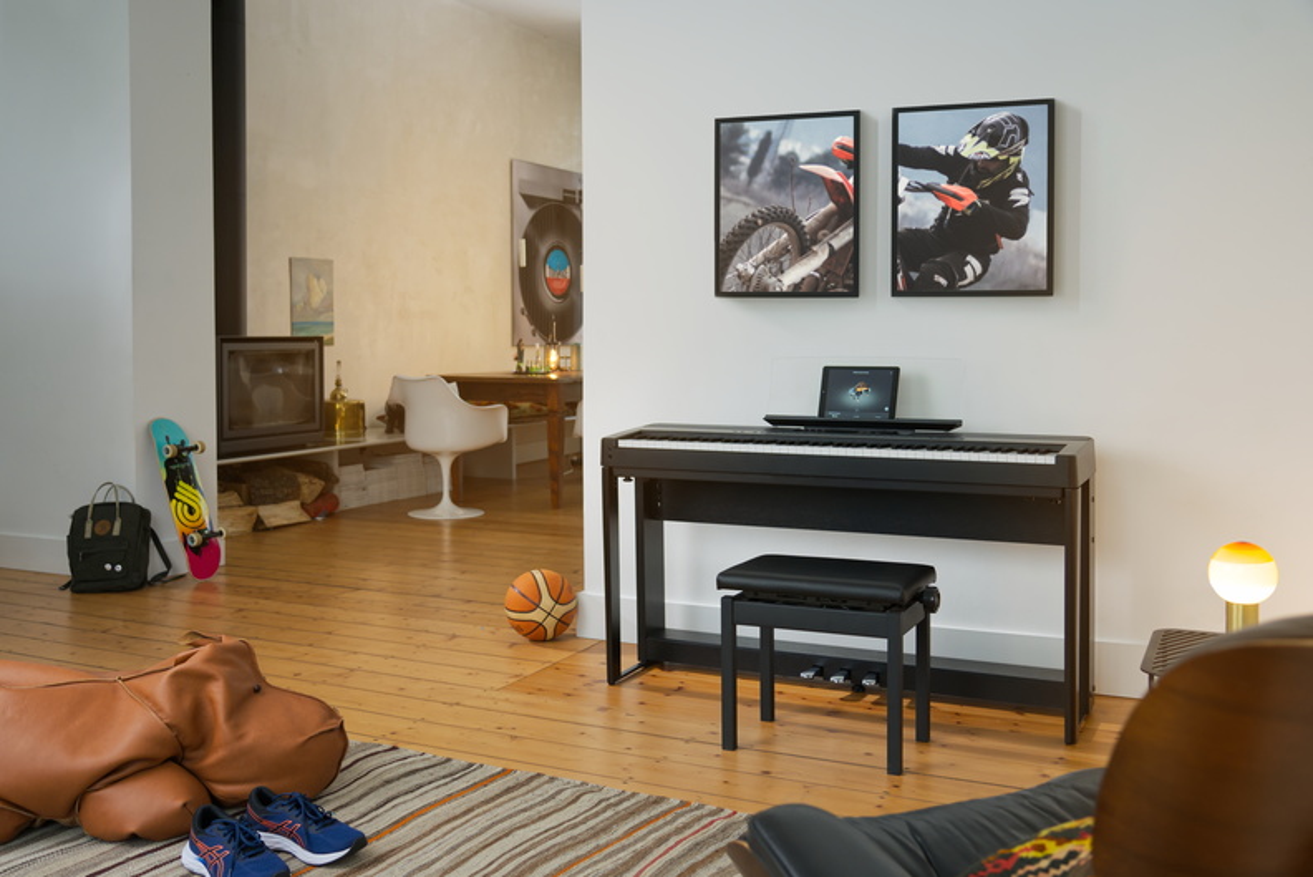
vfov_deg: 41.2
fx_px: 1168
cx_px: 656
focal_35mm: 32
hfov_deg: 58.7
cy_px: 438
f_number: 4
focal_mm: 32
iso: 800
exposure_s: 1/125
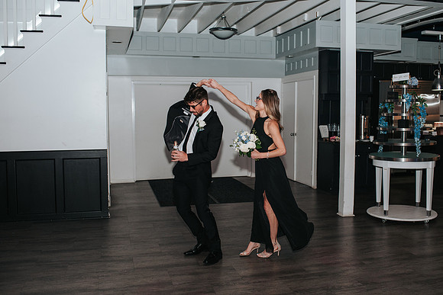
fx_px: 485
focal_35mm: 39
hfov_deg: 49.0
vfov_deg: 33.9
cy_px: 147
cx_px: 242
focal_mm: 35
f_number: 2.8
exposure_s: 1/200
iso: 1000
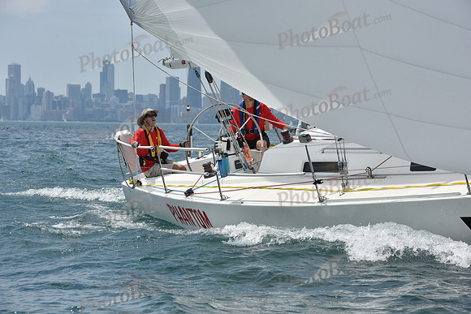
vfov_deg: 12.2
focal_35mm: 112
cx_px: 236
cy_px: 157
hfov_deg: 18.3
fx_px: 1466
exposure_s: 1/1250
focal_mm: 112
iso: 250
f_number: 9
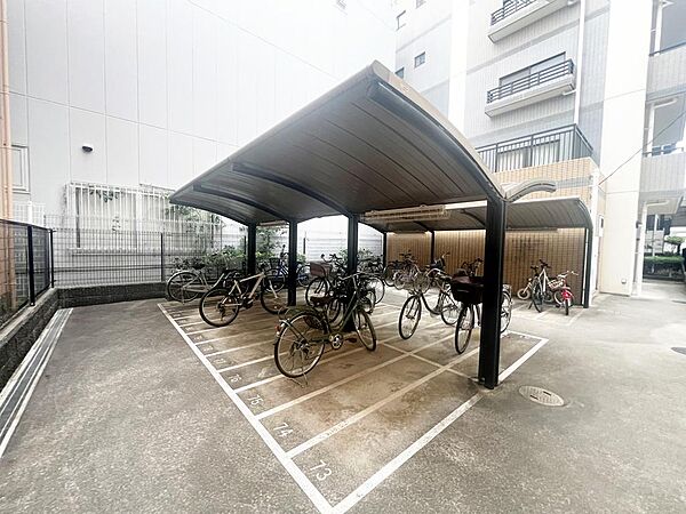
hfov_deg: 106.2
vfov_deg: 89.9
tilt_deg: -3.3
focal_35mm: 13
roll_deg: -0.3
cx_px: 343
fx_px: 258
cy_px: 257
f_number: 1.8
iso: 250
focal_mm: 1.57
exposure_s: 1/82
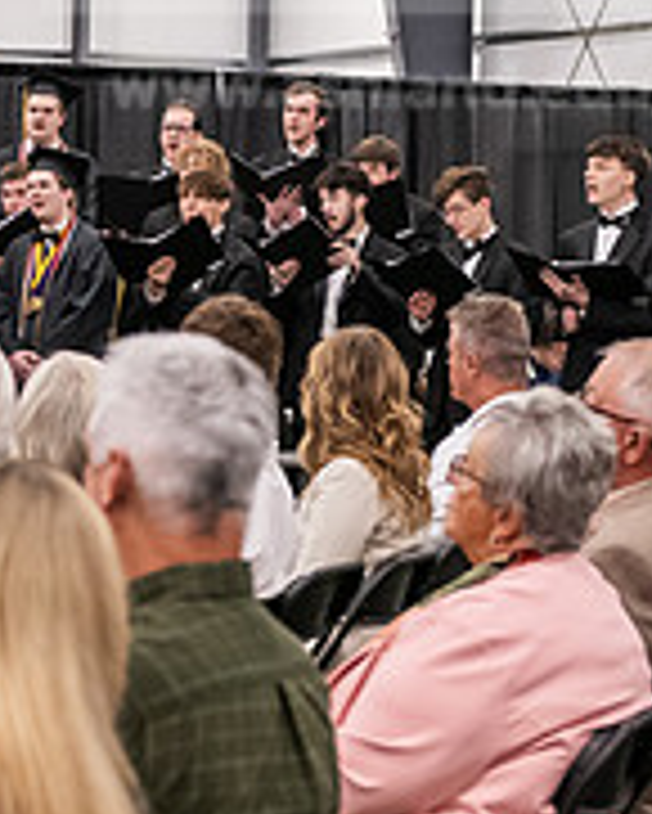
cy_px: 182
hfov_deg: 11.3
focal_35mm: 135
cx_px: -94
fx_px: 3254
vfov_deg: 14.2
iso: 2500
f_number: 3.2
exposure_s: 1/200
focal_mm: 45
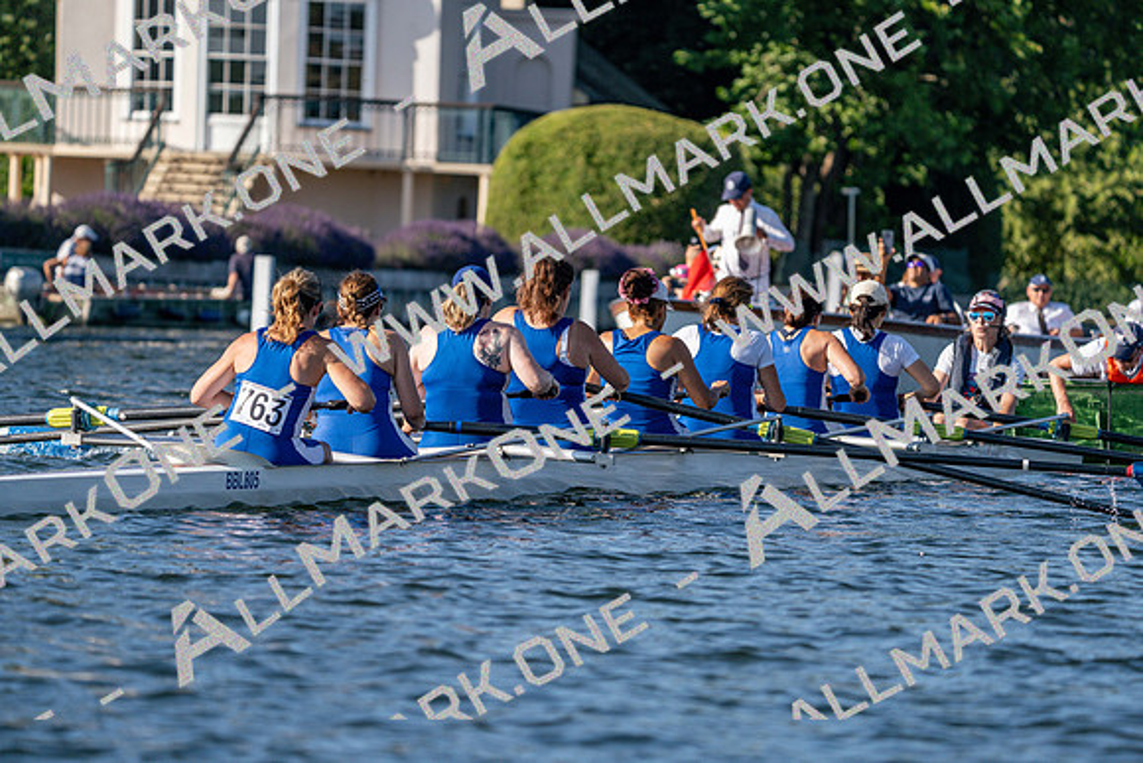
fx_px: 8225
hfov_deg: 7.9
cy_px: 382
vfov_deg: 5.3
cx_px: 572
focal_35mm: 259
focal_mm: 259
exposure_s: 1/1600
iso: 320
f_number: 5.6
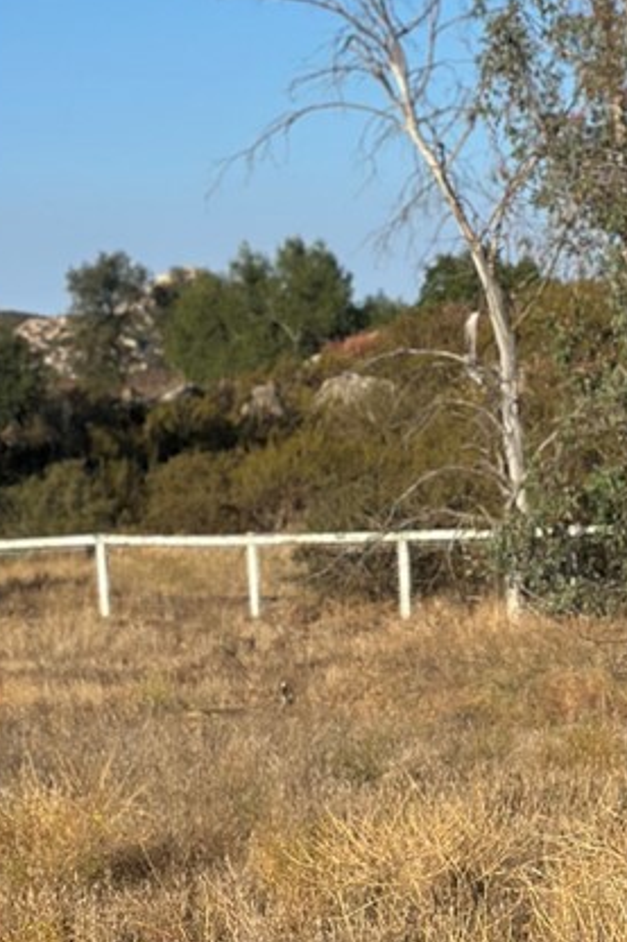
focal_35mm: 123
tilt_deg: -0.3
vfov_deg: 16.7
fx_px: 3216
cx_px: 835
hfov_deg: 10.9
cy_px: 523
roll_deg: +1.8
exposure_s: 1/5000
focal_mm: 6.86
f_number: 1.78
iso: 80
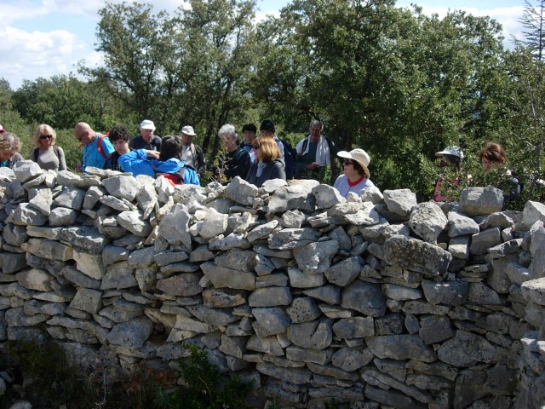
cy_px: 204
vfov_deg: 37.7
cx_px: 272
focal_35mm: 38
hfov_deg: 49.0
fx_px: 598
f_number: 2.8
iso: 64
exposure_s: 1/939
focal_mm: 7.8
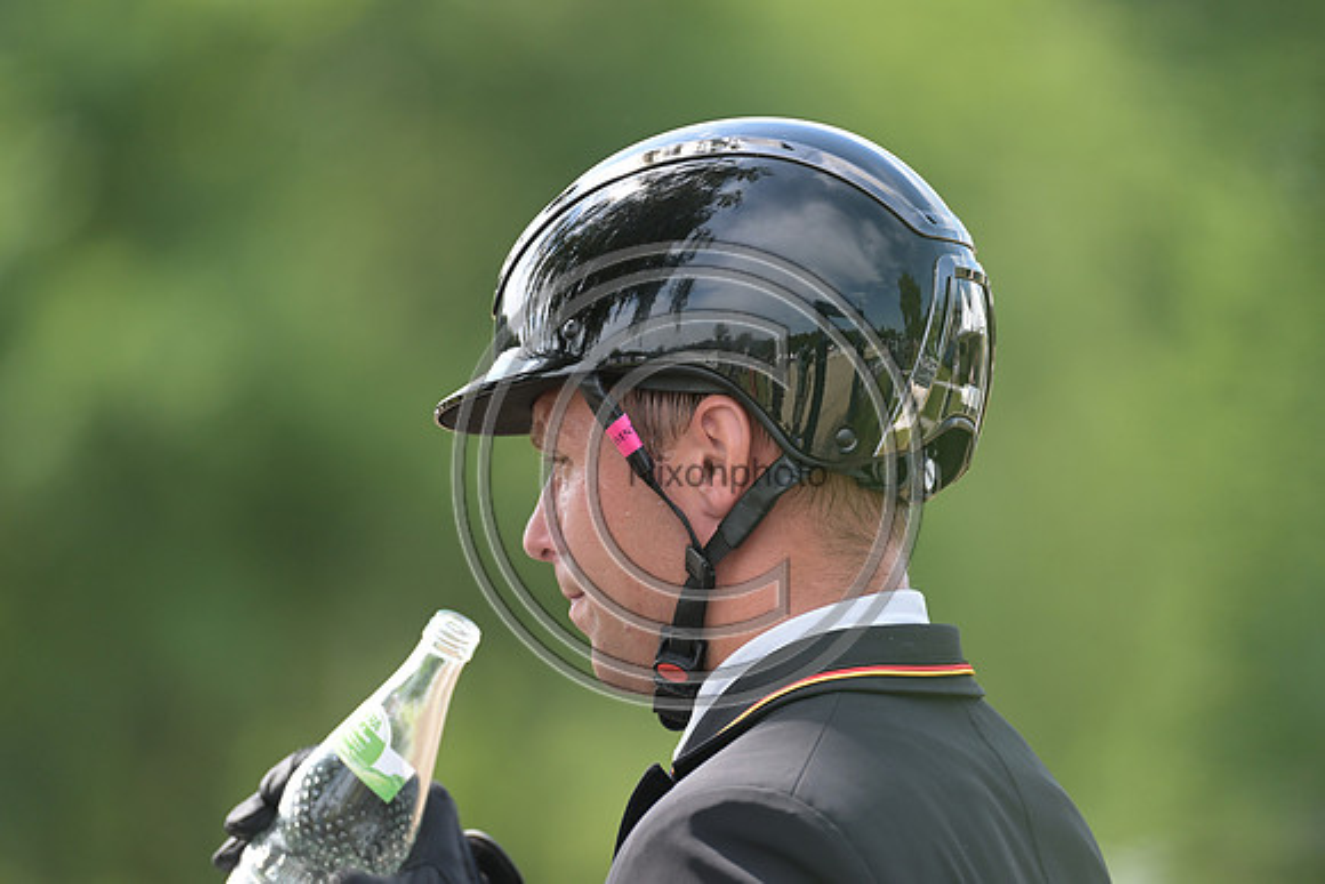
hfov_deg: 5.2
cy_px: 442
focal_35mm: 400
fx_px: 14725
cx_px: 662
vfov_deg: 3.4
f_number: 5
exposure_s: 1/1250
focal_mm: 400
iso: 1000
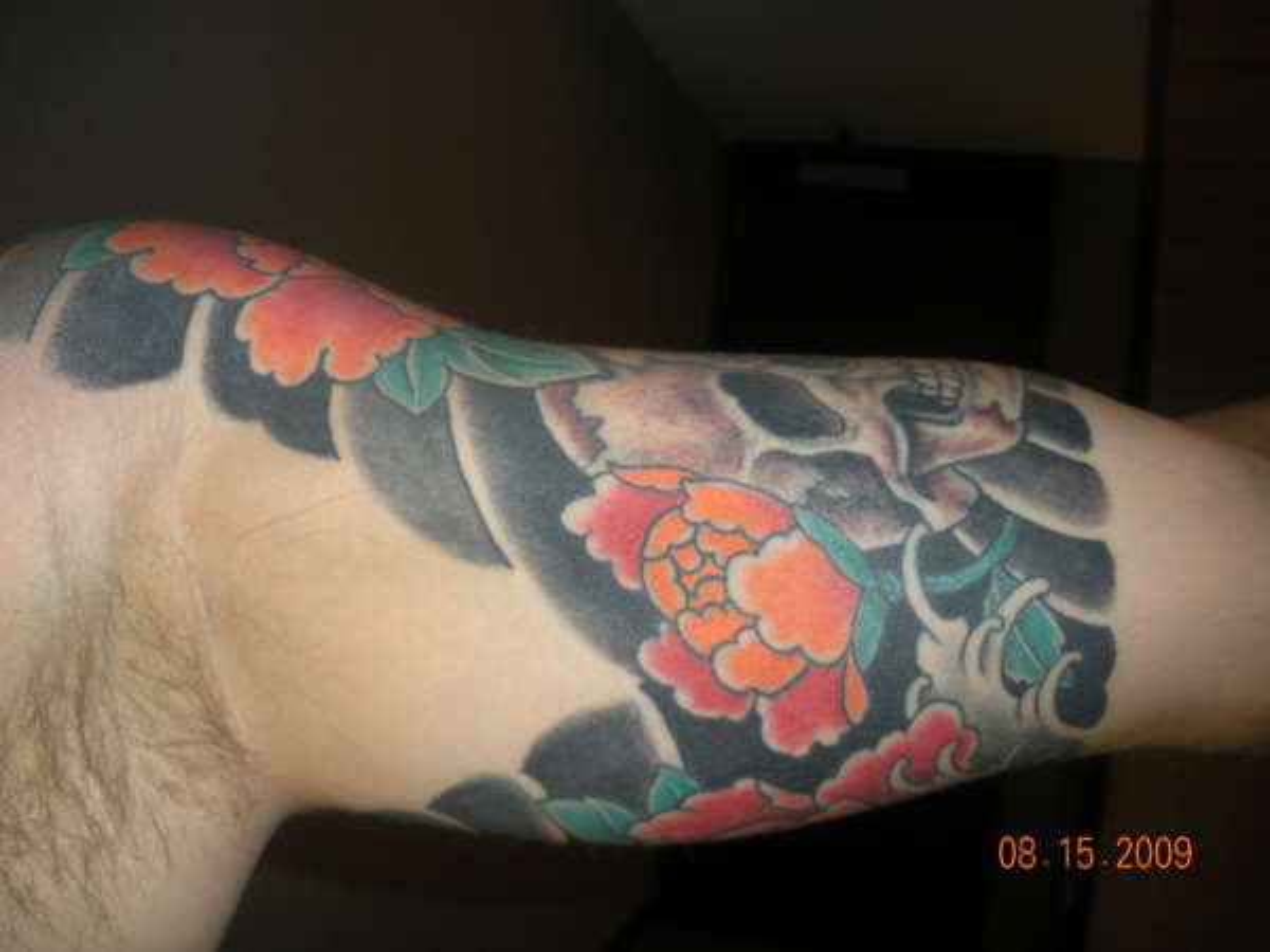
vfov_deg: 39.7
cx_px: 635
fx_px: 1321
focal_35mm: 36
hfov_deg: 51.4
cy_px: 476
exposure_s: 1/30
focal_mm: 6.3
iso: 64
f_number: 3.5
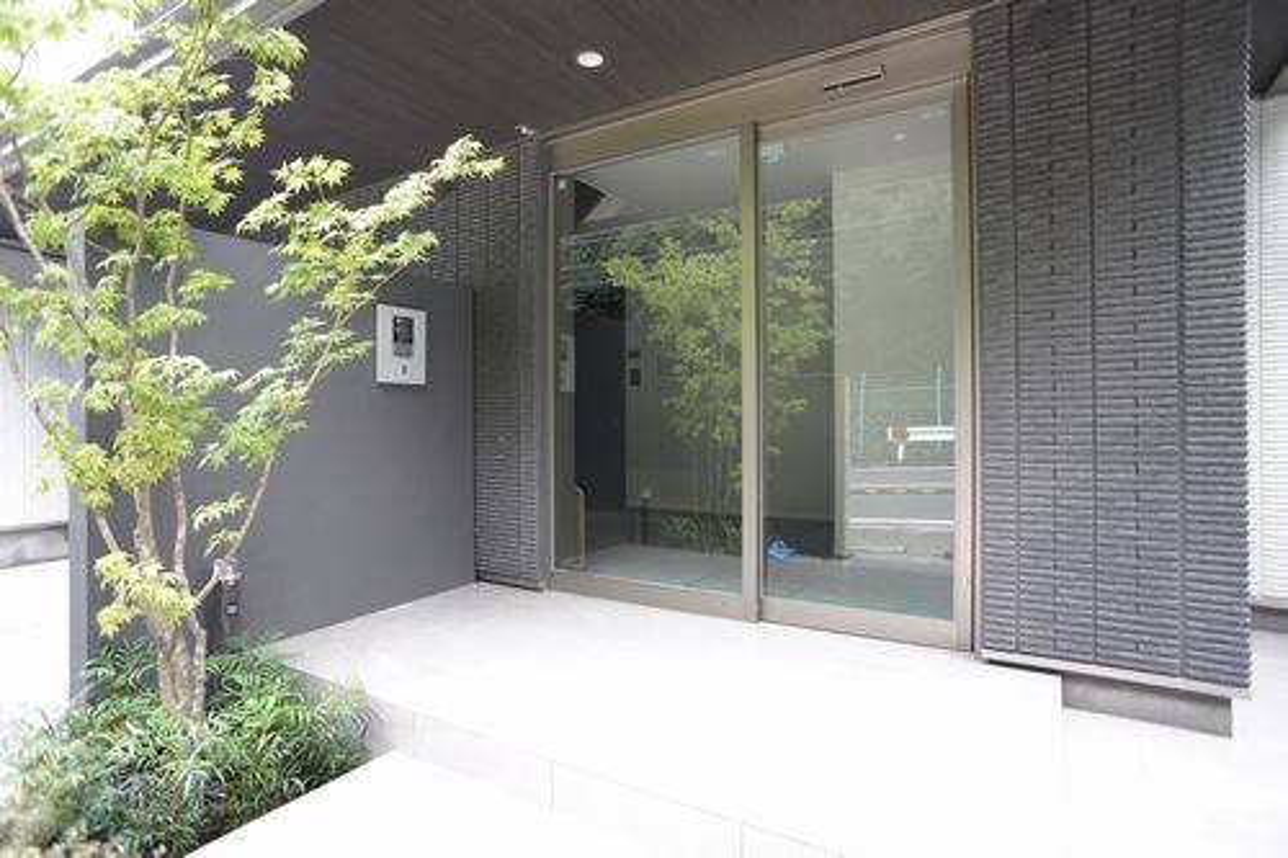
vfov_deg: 53.1
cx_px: 644
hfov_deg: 73.8
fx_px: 858
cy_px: 429
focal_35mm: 24
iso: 800
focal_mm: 16
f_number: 2.8
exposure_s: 1/60
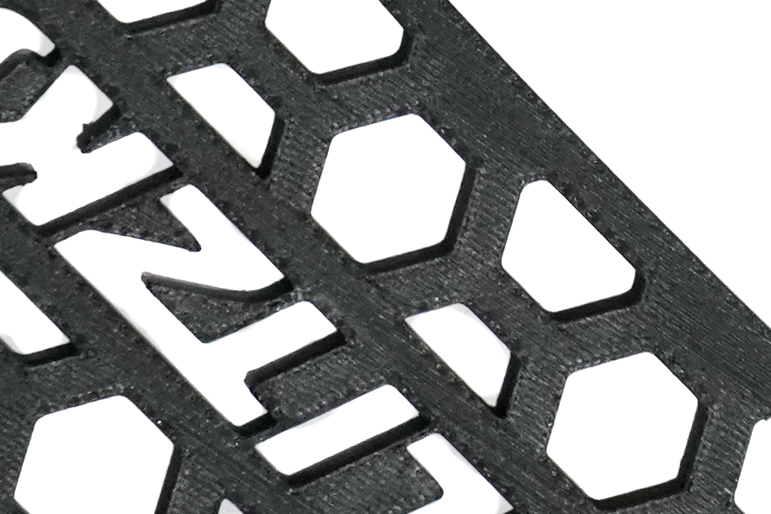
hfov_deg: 5.8
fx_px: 7196
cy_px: -750
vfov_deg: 4.0
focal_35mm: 336
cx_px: 2000
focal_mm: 51
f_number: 7.1
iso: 4000
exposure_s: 1/200
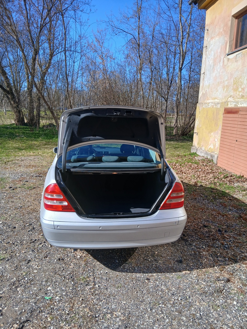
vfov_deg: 67.3
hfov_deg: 53.1
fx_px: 247
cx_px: 124
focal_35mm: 26
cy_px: 164
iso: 20
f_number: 1.8
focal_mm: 3.98
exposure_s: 1/325
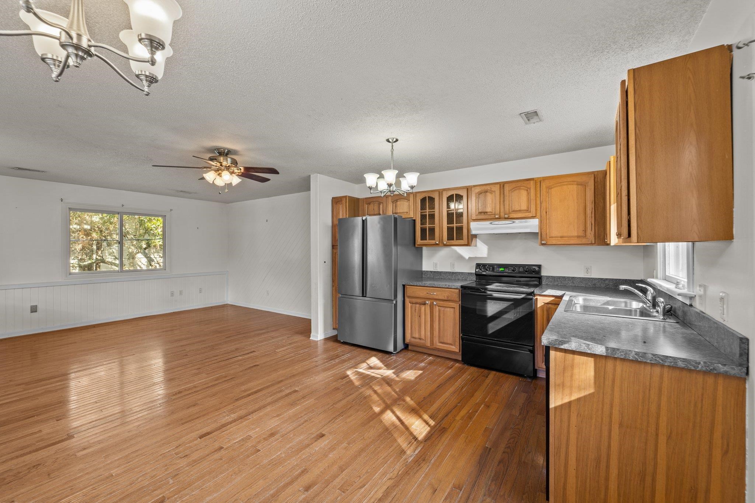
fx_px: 294
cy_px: 252
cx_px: 378
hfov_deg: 104.3
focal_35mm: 14
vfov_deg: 81.2
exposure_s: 1/1.25
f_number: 8
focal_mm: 14
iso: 100
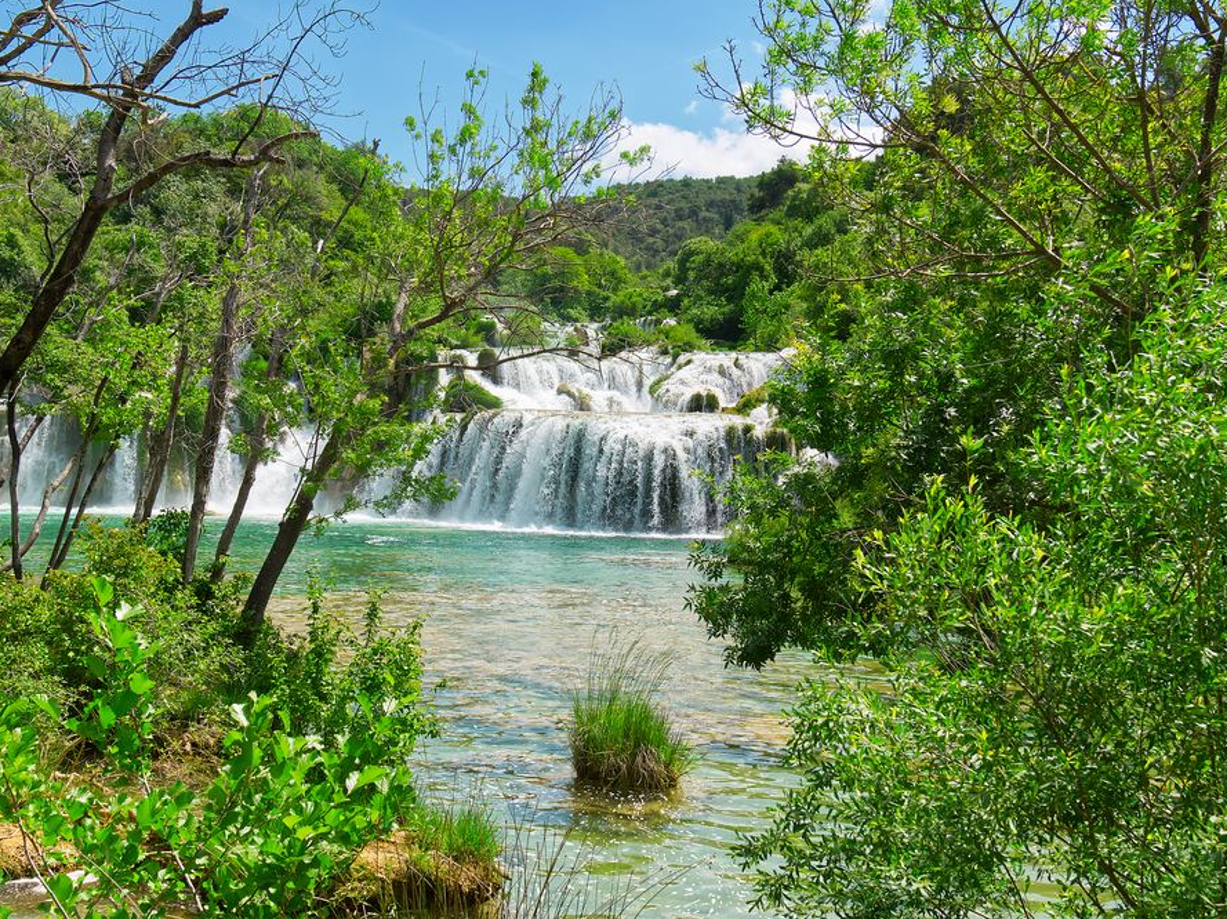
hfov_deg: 45.2
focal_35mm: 42
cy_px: 453
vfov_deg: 34.7
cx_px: 591
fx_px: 1472
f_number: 8
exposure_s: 1/320
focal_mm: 25
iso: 100
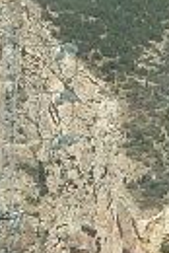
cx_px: -379
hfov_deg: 2.3
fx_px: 4164
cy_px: 267
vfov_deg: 3.5
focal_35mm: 593
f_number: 5.2
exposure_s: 1/500
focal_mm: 15.5
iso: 80
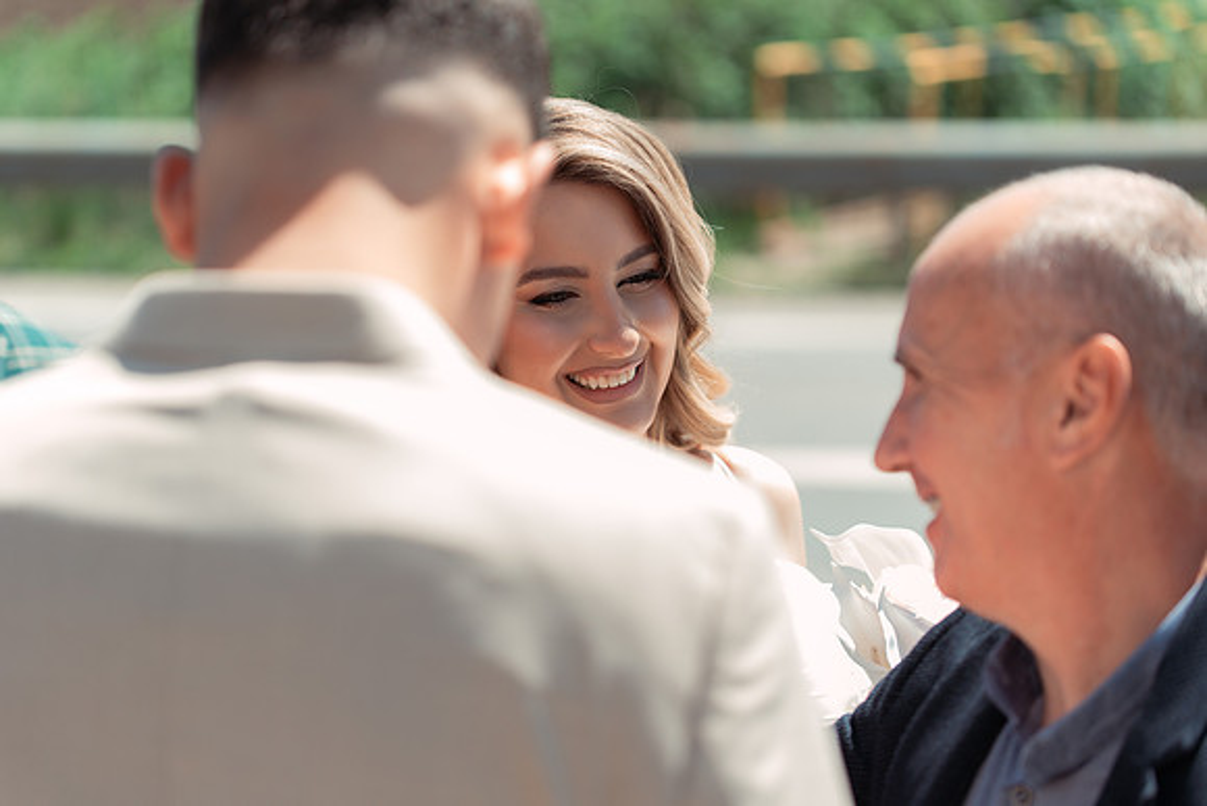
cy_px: 403
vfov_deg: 15.2
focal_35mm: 90
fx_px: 3018
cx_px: 604
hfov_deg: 22.6
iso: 200
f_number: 3
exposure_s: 1/1000
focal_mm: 90
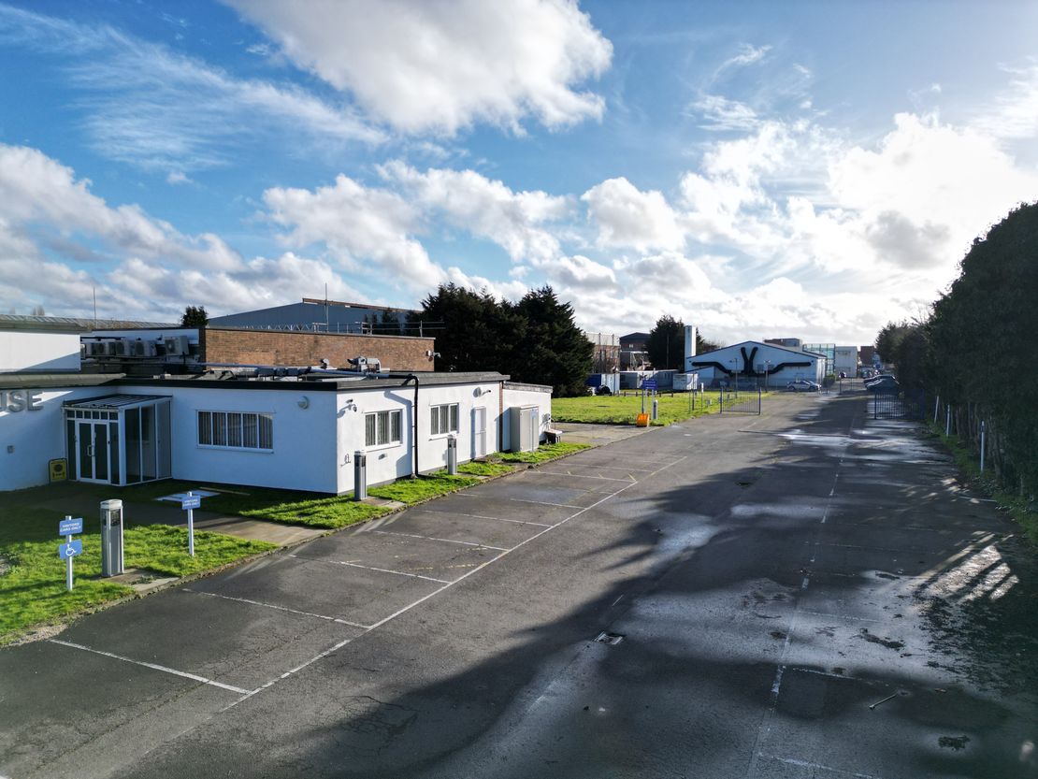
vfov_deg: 56.8
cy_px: 390
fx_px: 720
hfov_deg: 71.6
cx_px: 519
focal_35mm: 24
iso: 110
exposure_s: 1/3200
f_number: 1.7
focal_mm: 6.72
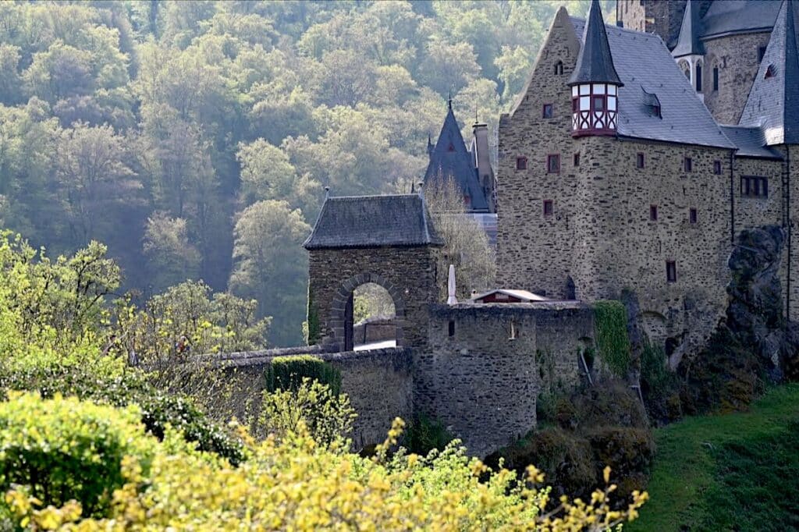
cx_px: 400
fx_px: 1553
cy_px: 266
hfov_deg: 28.9
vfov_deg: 19.4
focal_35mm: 70
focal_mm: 70
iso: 125
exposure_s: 1/250
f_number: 5.6
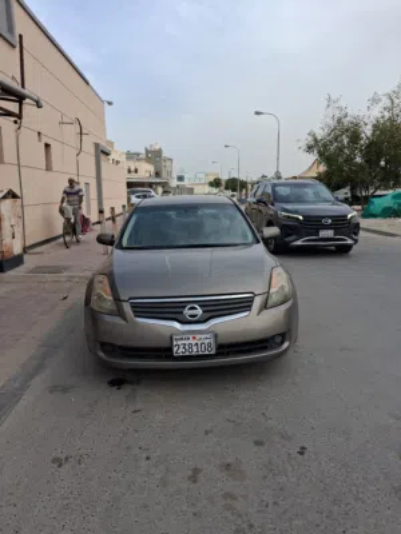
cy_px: 267
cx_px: 200
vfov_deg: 65.3
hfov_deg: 51.4
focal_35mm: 27
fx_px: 417
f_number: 1.8
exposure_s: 1/268
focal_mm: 4
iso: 25
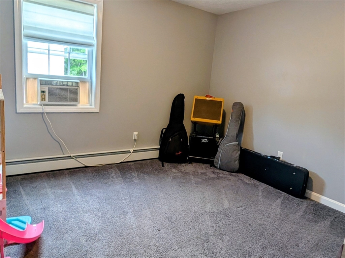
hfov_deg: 94.5
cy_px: 129
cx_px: 172
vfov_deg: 78.1
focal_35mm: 16
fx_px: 159
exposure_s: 1/40
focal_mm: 2.22
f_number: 2.2
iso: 51
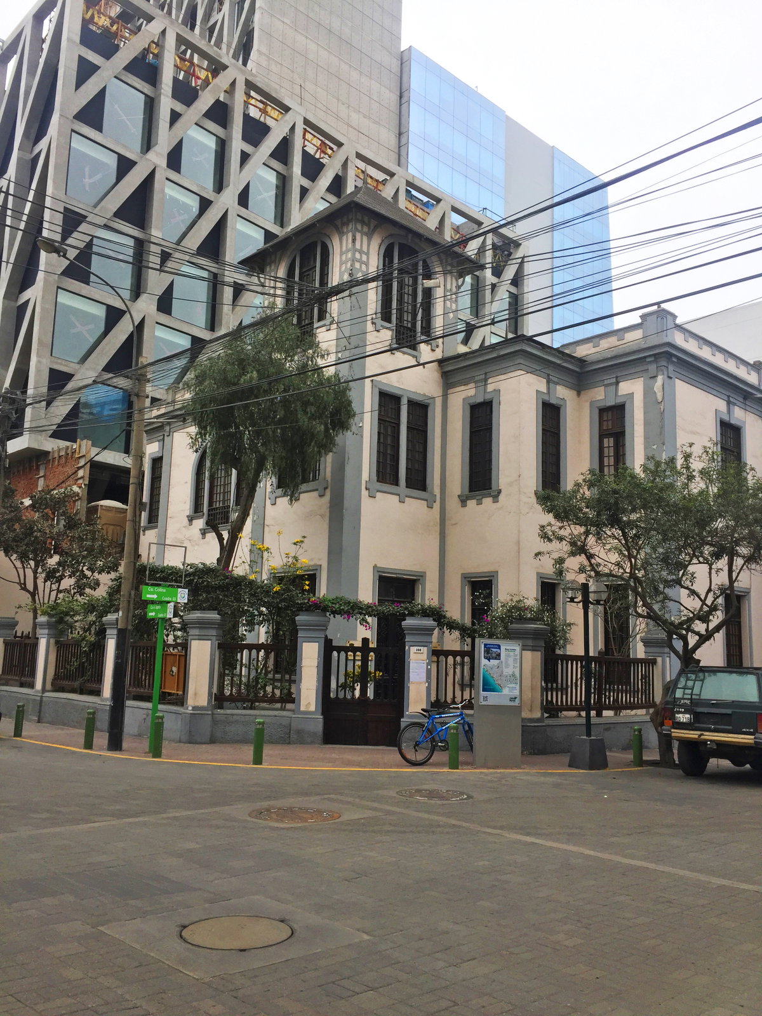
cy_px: 508
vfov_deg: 61.7
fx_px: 851
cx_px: 381
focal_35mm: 29
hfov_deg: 48.2
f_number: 2.2
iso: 32
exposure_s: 1/989
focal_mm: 4.15
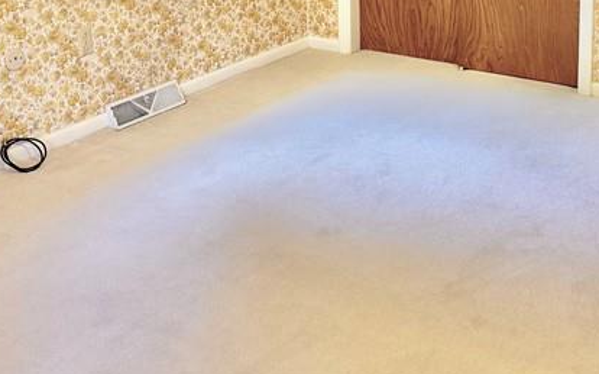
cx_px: 398
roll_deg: +0.4
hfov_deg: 32.2
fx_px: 1028
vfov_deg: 19.7
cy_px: -35
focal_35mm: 63
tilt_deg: -11.7
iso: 160
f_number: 1.78
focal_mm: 6.76
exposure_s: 1/120
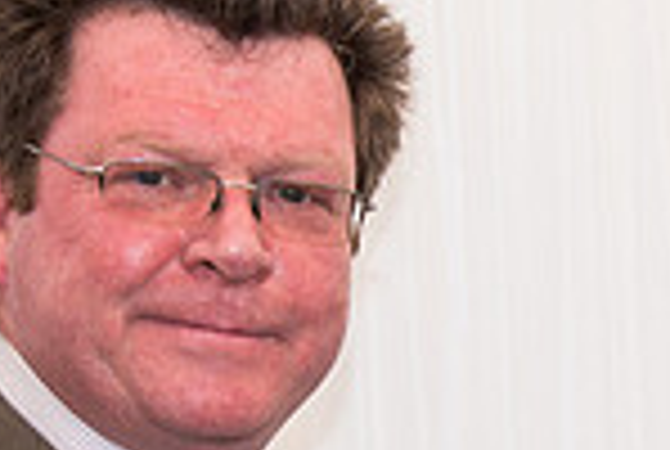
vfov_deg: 5.5
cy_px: 648
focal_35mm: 249
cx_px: 982
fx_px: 4643
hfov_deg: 8.1
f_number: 5
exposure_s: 1/100
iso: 200
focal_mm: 55
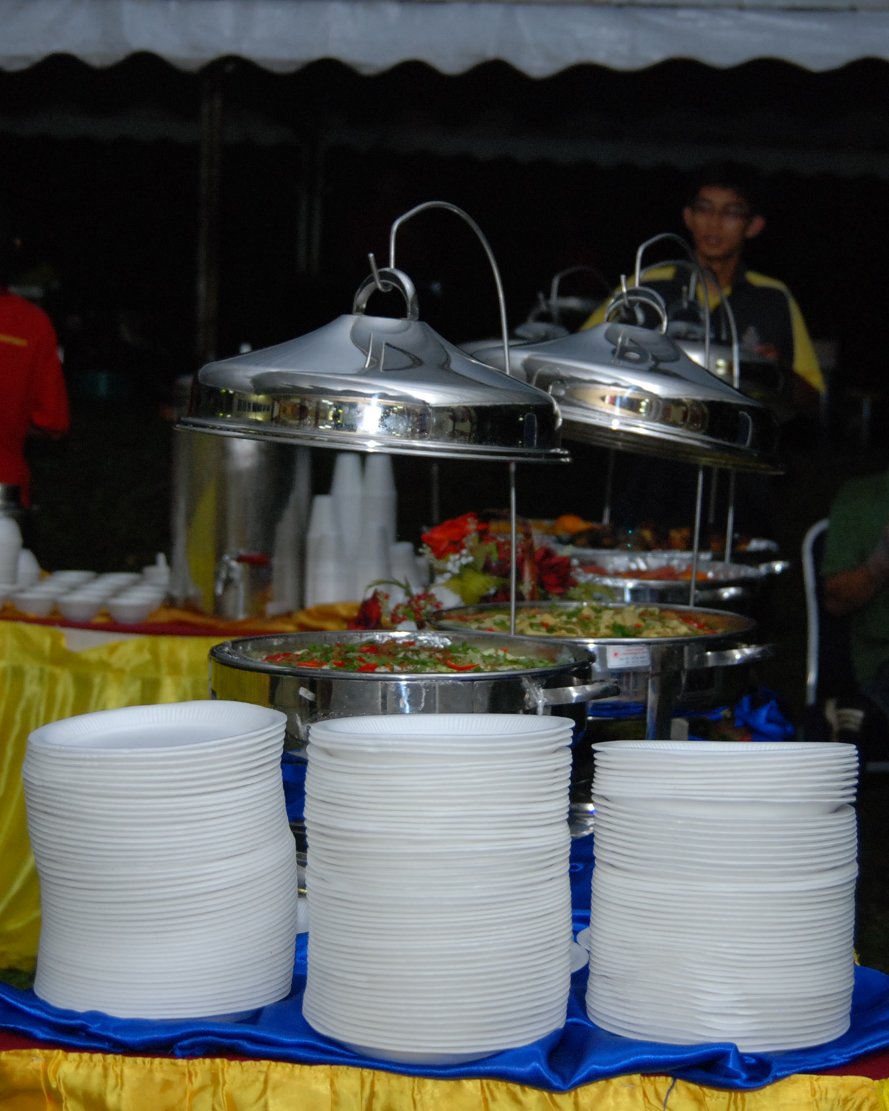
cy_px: 488
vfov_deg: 26.4
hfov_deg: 21.3
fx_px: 2368
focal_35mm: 72
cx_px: 485
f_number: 2.8
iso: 500
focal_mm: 30
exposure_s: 1/60
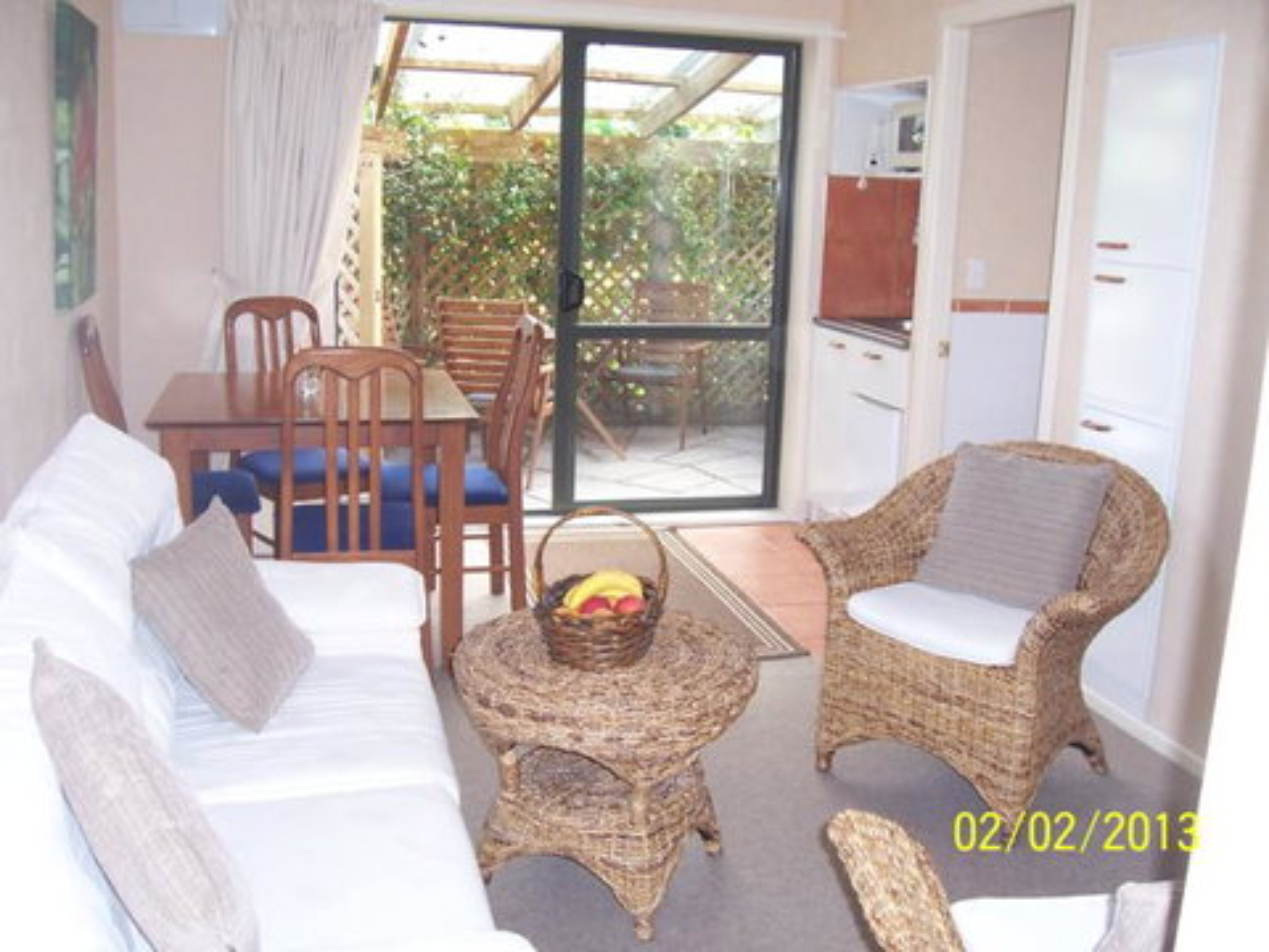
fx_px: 1246
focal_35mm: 34
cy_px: 476
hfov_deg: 54.0
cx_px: 634
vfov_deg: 41.8
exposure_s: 1/60
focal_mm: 5.6
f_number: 2.7
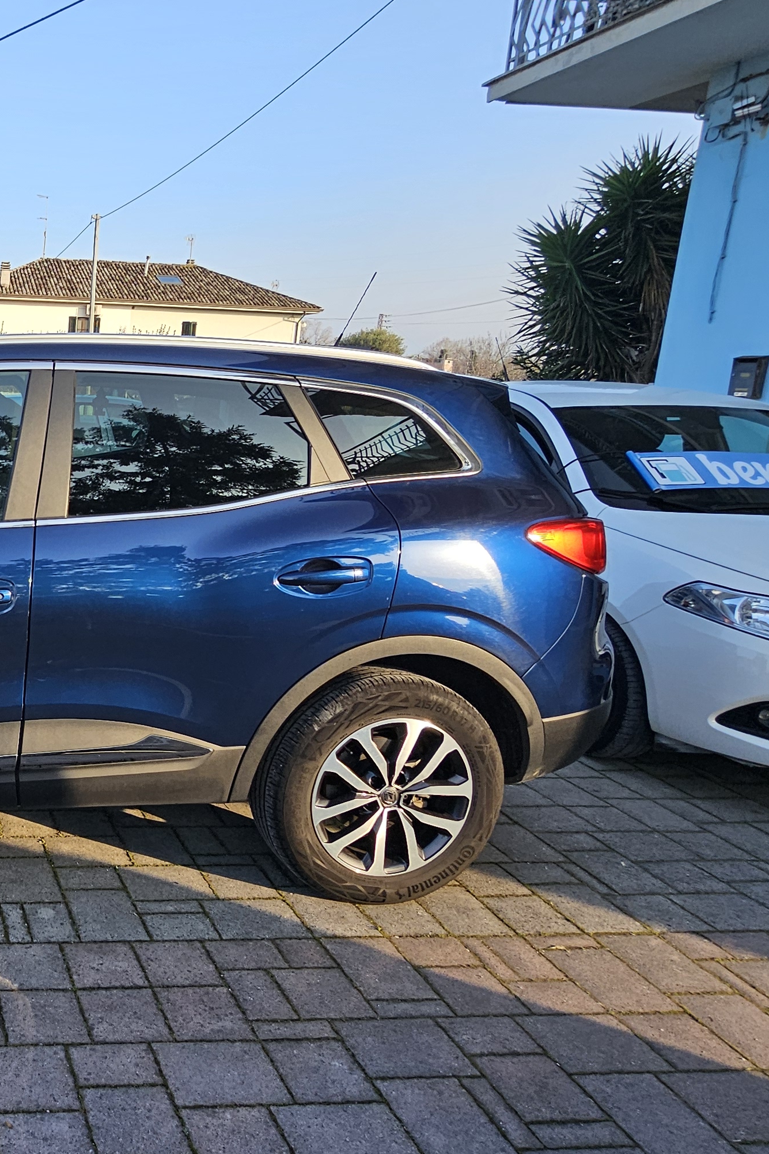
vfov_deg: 67.4
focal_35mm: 27
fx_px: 865
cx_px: -77
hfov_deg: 39.3
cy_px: 557
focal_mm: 2.2
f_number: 2.2
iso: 50
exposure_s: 1/701
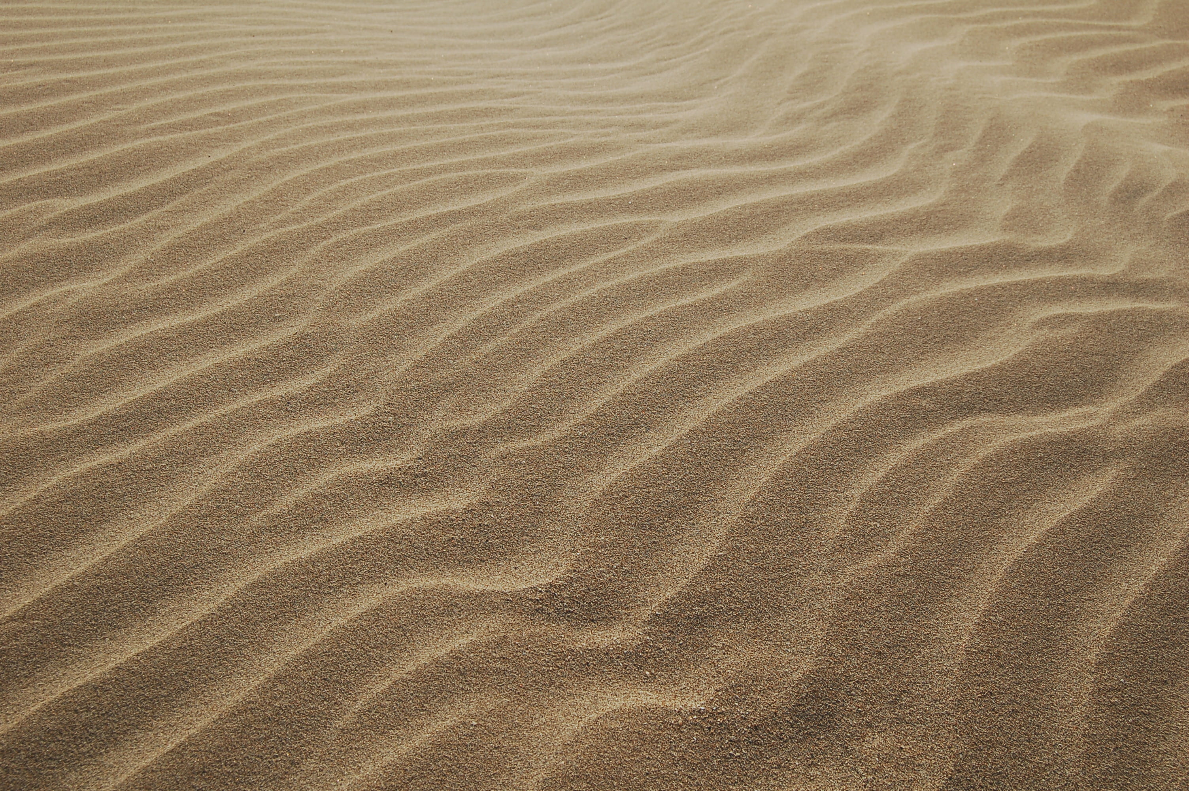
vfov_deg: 34.1
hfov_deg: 49.6
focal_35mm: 39
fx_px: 1287
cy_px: 396
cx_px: 594
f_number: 11
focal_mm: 26
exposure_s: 1/400
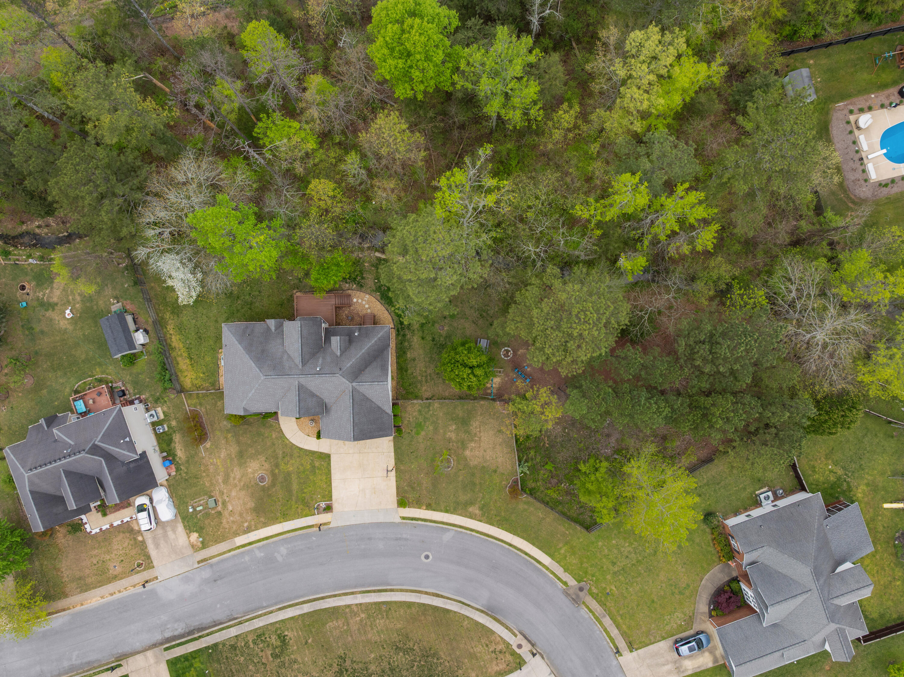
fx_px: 626
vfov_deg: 56.8
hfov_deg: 71.6
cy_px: 338
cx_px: 452
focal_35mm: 24
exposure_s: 1/100
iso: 100
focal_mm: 12.29
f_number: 7.1
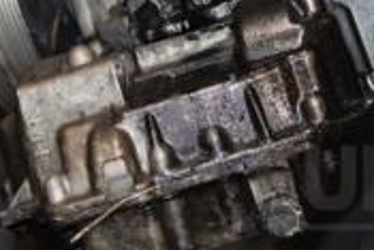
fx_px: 1497
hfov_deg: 14.2
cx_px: 216
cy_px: -107
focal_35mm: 144
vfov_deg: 9.3
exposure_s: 1/60
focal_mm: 28
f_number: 5
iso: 800
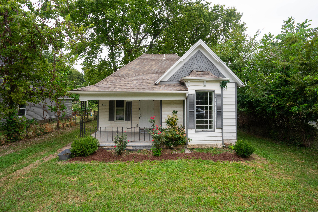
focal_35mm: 16
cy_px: 106
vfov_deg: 73.7
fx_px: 141
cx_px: 159
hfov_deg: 96.7
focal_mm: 16
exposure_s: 1/80
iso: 800
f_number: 11
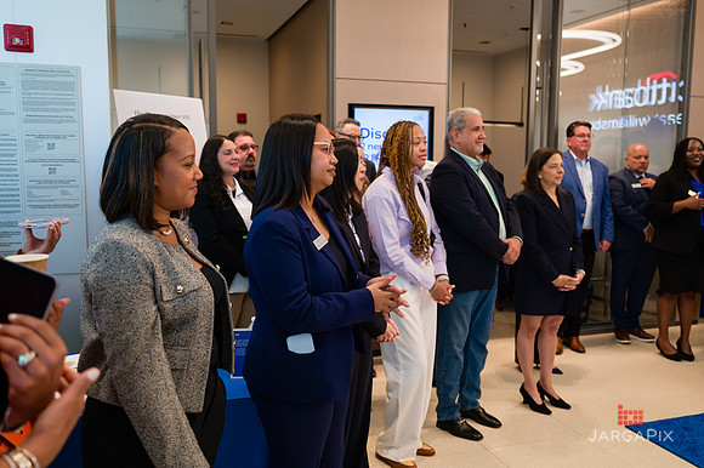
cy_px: 234
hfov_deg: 58.4
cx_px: 352
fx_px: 630
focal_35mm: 32
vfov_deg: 40.8
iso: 400
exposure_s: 1/200
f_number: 3.2
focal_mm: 31
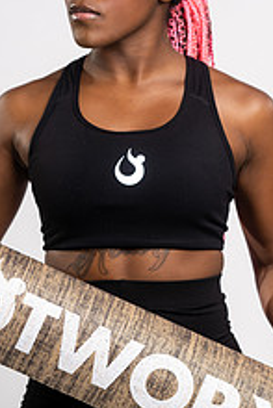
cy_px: 250
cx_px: 97
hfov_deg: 7.9
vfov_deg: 11.8
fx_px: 1976
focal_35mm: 174
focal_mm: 85
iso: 200
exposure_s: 1/160
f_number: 4
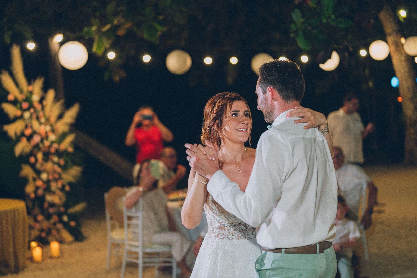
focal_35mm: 50
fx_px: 579
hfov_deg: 39.6
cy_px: 139
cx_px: 208
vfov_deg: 27.0
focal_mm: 50
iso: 1000
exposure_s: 1/200
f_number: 1.6
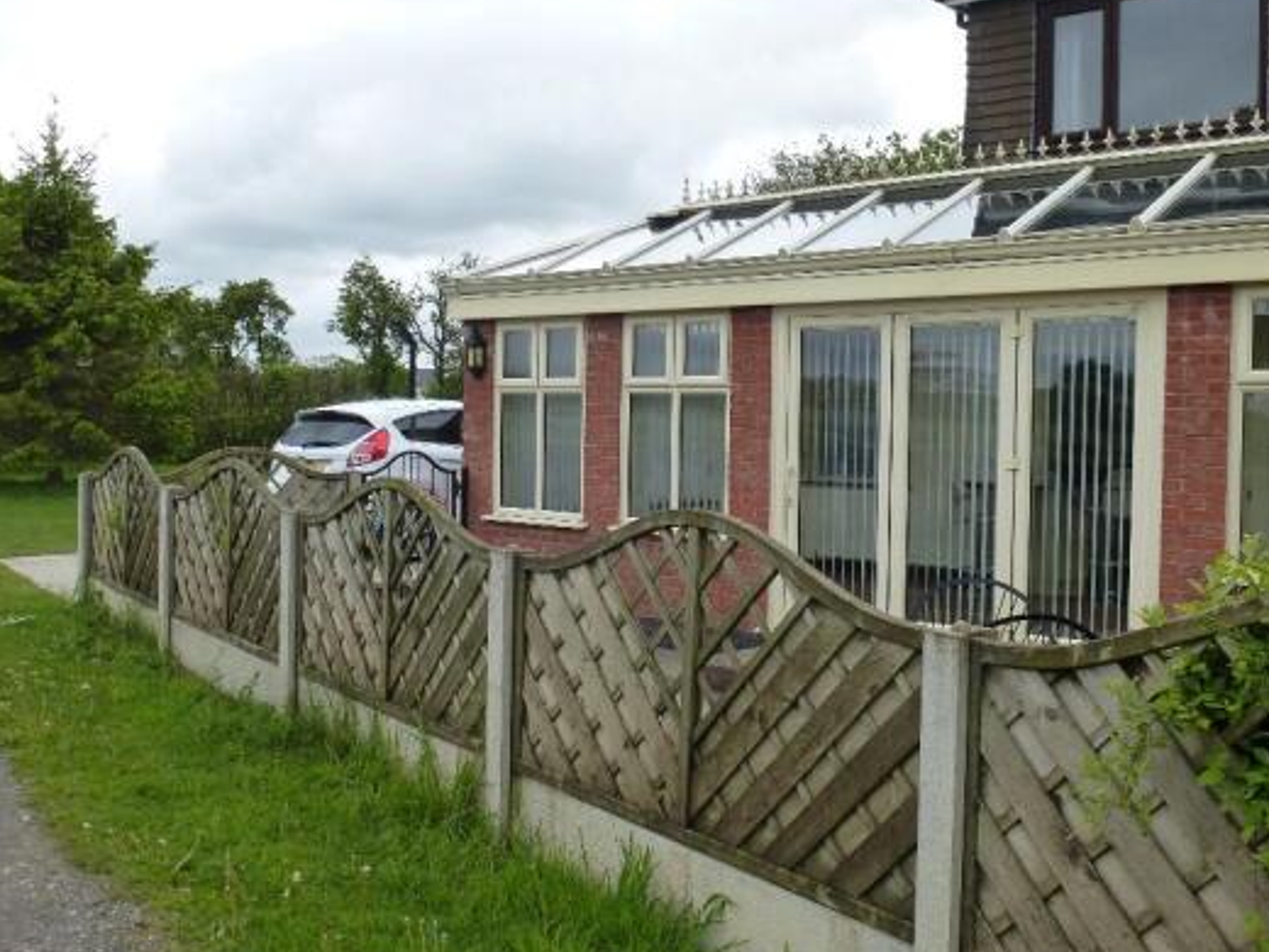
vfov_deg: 38.7
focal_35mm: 37
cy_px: 458
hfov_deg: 50.1
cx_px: 589
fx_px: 1356
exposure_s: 1/400
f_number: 4
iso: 160
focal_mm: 5.9
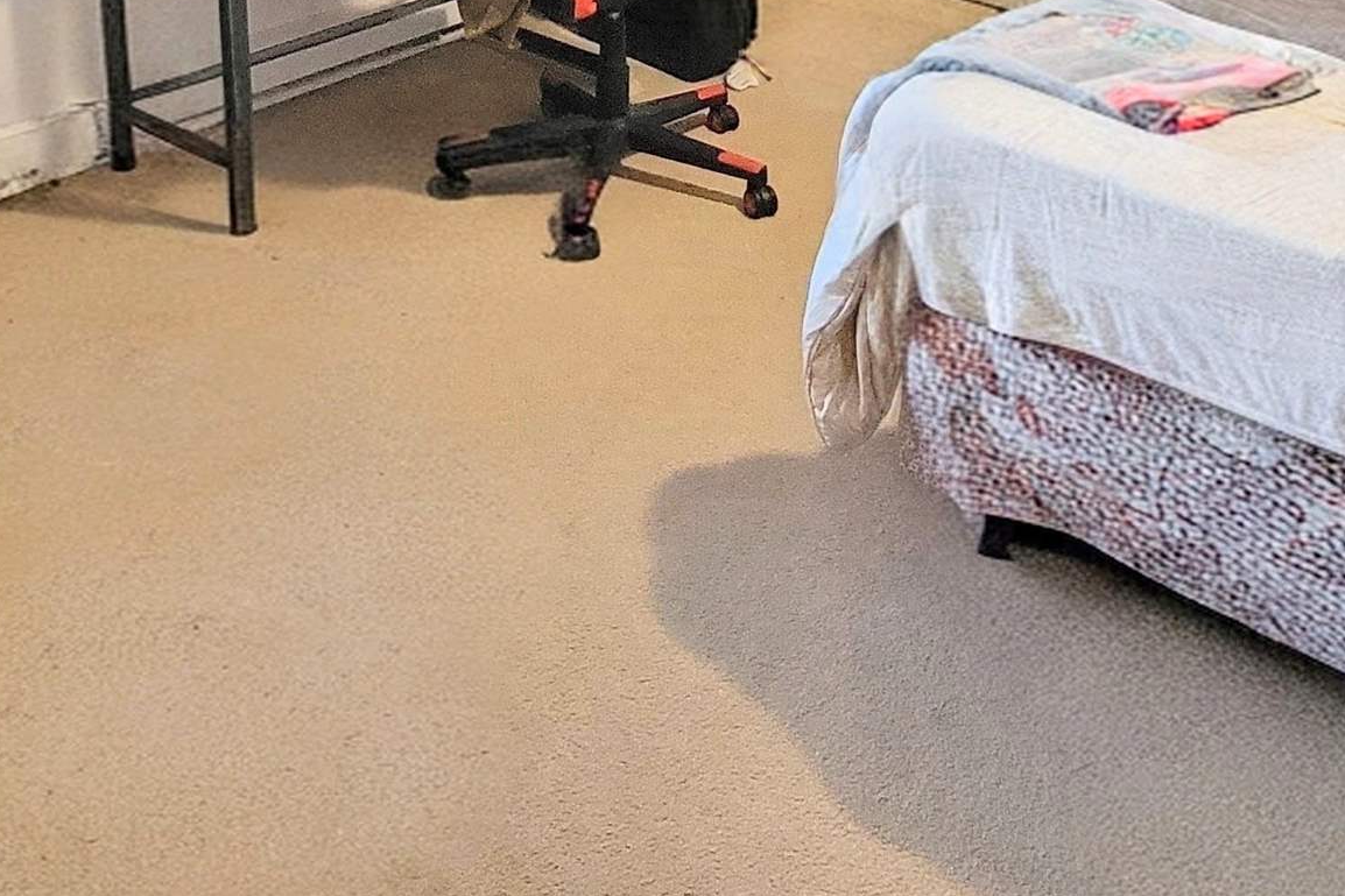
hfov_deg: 53.1
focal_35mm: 36
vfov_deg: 31.3
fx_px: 1345
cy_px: -164
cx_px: 639
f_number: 2.2
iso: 1250
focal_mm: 2.2
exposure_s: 1/24
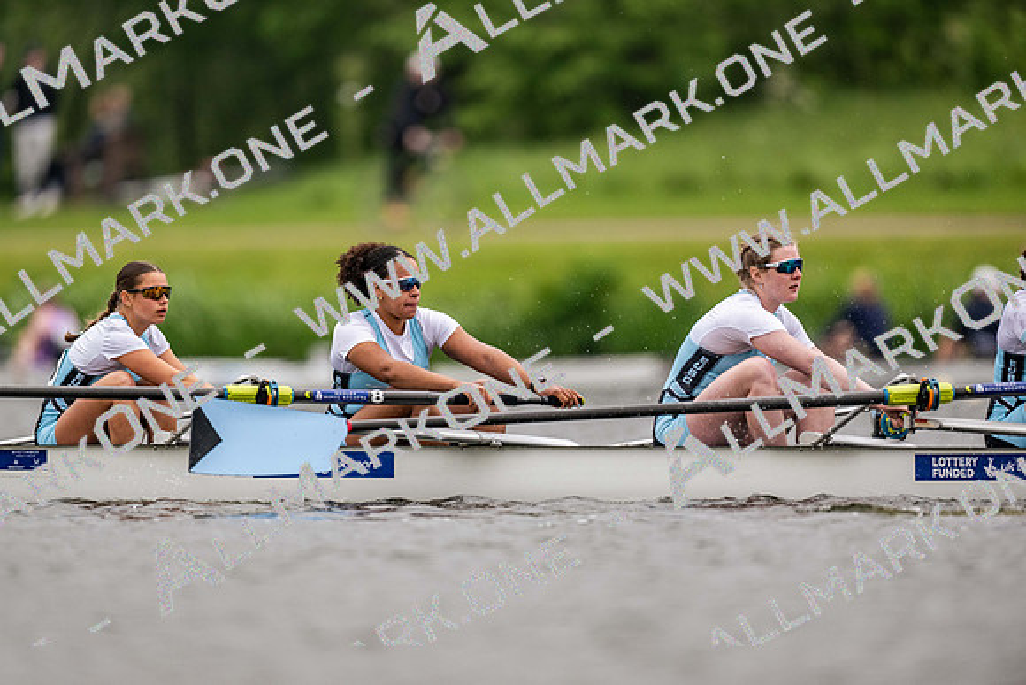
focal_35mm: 600
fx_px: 17103
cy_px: 342
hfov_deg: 3.4
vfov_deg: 2.3
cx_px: 513
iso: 800
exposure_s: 1/2000
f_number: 4
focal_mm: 600
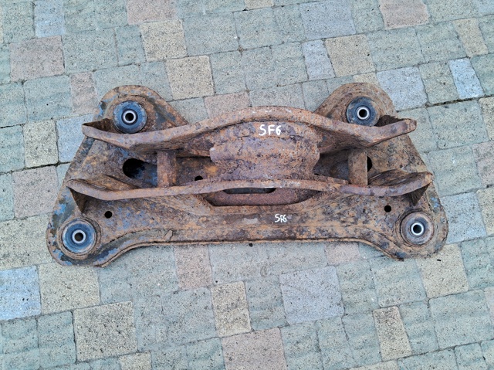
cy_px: 185
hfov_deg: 67.3
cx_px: 247
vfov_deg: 53.0
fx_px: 371
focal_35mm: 26
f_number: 1.8
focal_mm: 3.98
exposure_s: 1/50
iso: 32
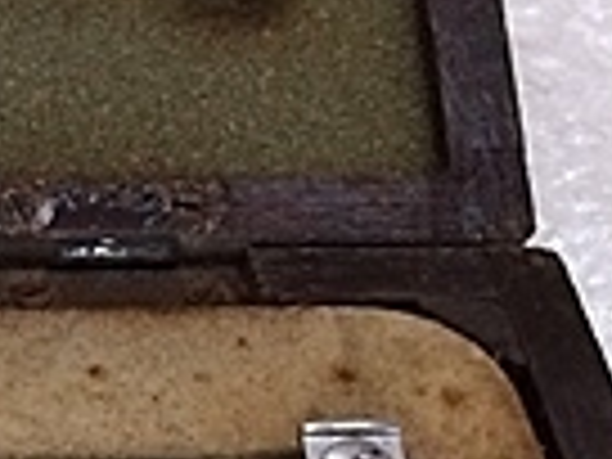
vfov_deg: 10.2
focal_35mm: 136
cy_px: 842
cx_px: -544
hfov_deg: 12.9
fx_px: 2404
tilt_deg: -56.2
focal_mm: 4.15
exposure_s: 1/30
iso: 50
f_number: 2.2
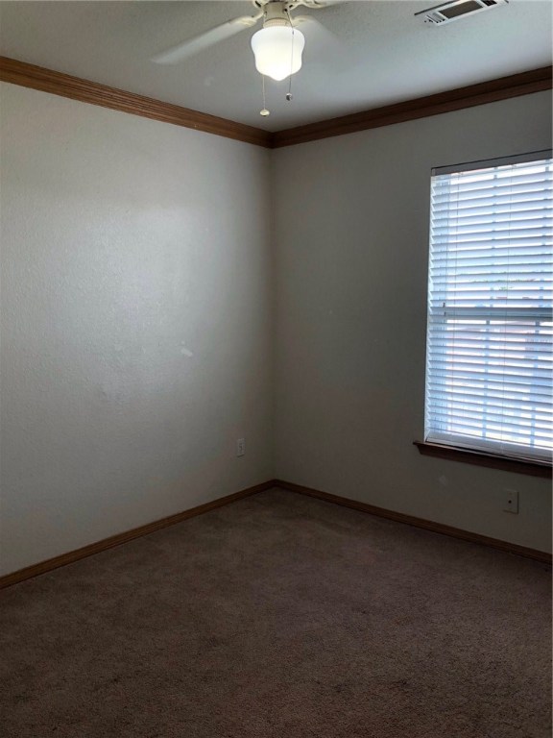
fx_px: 596
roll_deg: +0.3
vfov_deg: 63.4
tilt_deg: -5.8
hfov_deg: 49.7
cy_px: 369
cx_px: 276
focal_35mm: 28
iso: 50
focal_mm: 3.99
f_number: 1.8
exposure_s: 1/120
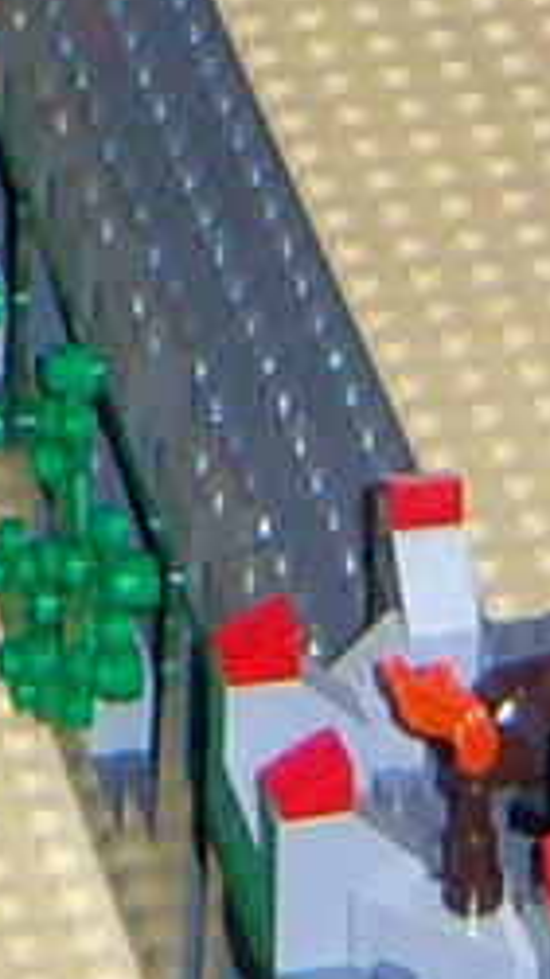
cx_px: -246
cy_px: -1248
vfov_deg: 5.3
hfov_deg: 3.0
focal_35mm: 400
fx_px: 10381
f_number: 2.8
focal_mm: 7.5
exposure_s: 1/60
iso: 80
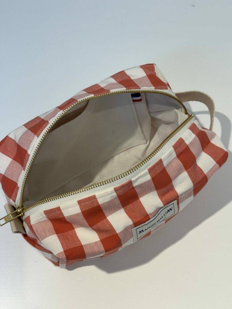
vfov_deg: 39.7
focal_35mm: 48
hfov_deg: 30.3
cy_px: 154
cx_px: 116
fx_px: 429
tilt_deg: -64.4
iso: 50
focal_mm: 6.76
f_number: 1.78
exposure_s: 1/100
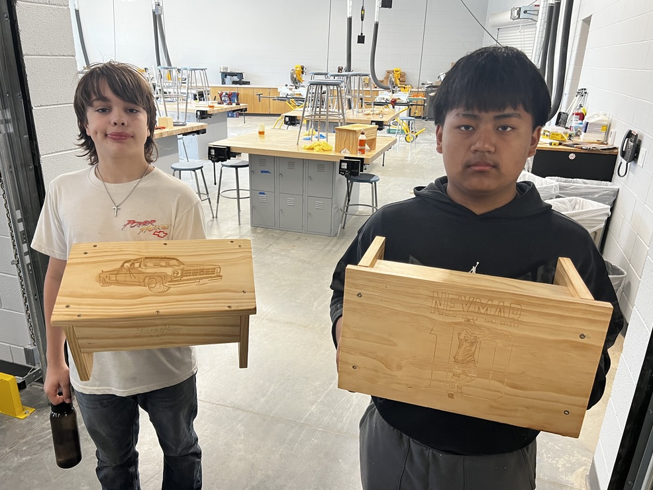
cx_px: 317
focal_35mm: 27
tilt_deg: -20.4
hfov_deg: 65.3
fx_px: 509
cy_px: 250
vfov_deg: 51.4
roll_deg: -1.4
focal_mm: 5.7
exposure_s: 1/60
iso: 125
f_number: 1.5
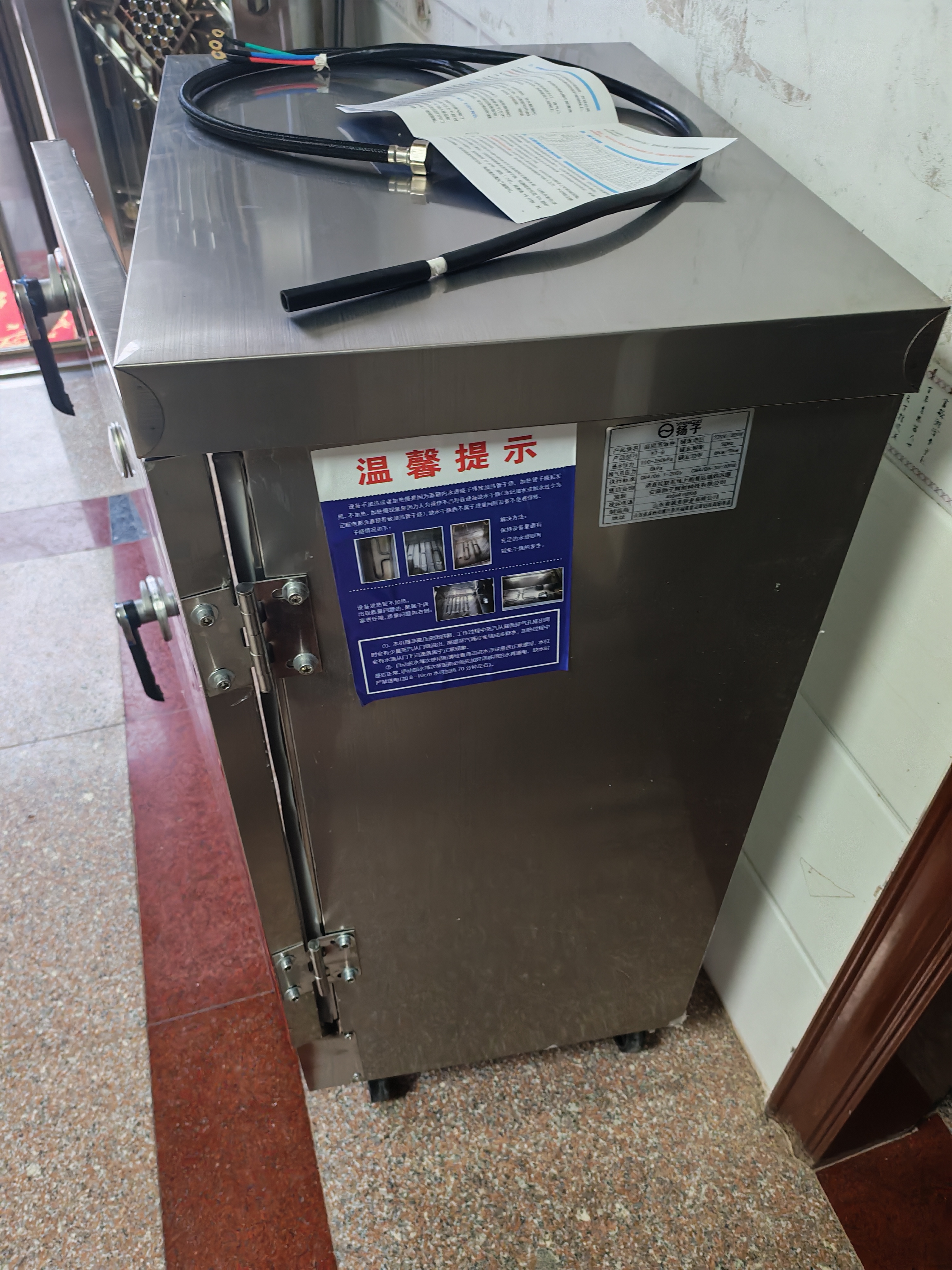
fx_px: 990
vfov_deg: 65.3
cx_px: 476
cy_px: 635
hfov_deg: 51.4
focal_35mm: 27
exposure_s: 1/33
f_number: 1.9
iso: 2000
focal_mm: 6.12
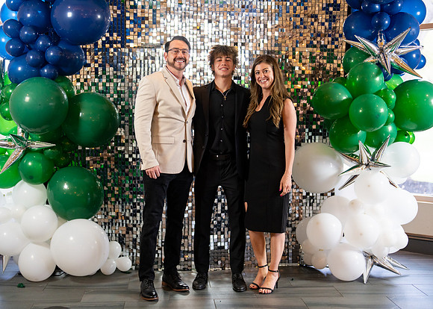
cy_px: 155
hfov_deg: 36.6
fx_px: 655
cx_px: 215
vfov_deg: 26.5
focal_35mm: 53
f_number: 1.2
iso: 800
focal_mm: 50
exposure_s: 1/320
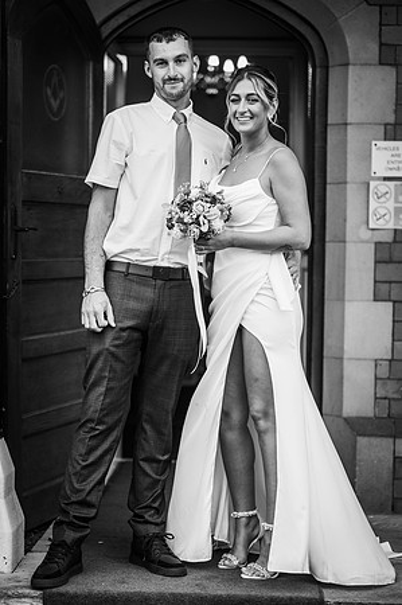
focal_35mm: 85
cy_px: 302
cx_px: 201
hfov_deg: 16.0
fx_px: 1427
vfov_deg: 23.9
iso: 100
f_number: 2
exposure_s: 1/250
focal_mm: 85
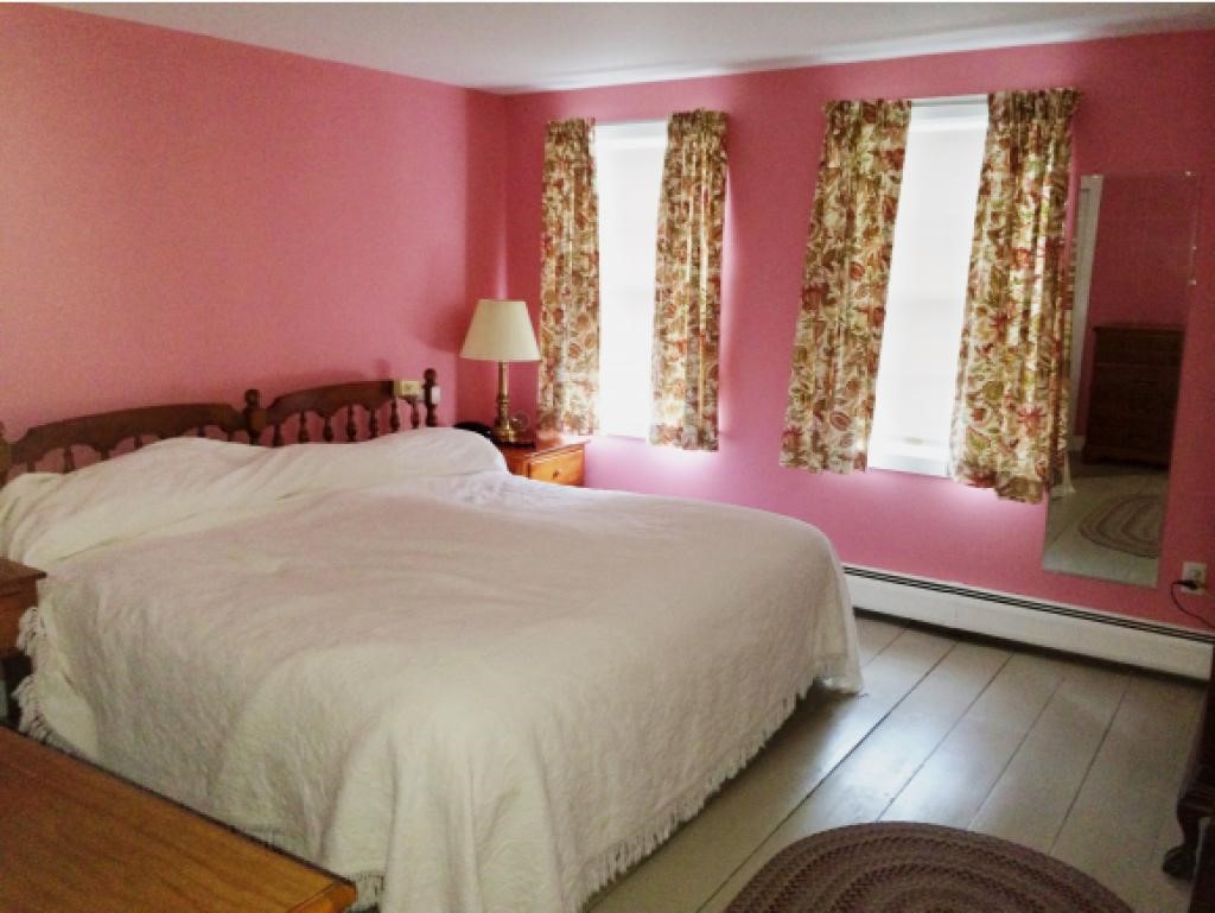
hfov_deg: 59.9
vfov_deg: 46.8
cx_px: 608
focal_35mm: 30
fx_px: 1053
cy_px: 456
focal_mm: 4.12
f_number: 2.2
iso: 200
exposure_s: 1/24
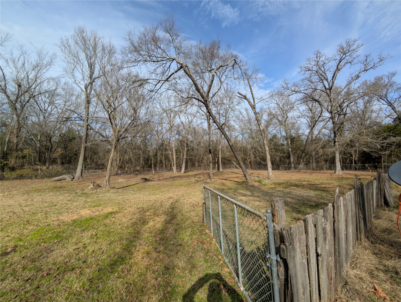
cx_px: 200
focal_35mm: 12
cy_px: 151
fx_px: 139
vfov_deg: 94.6
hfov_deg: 110.5
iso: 50
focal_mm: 2.02
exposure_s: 1/1783
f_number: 1.7
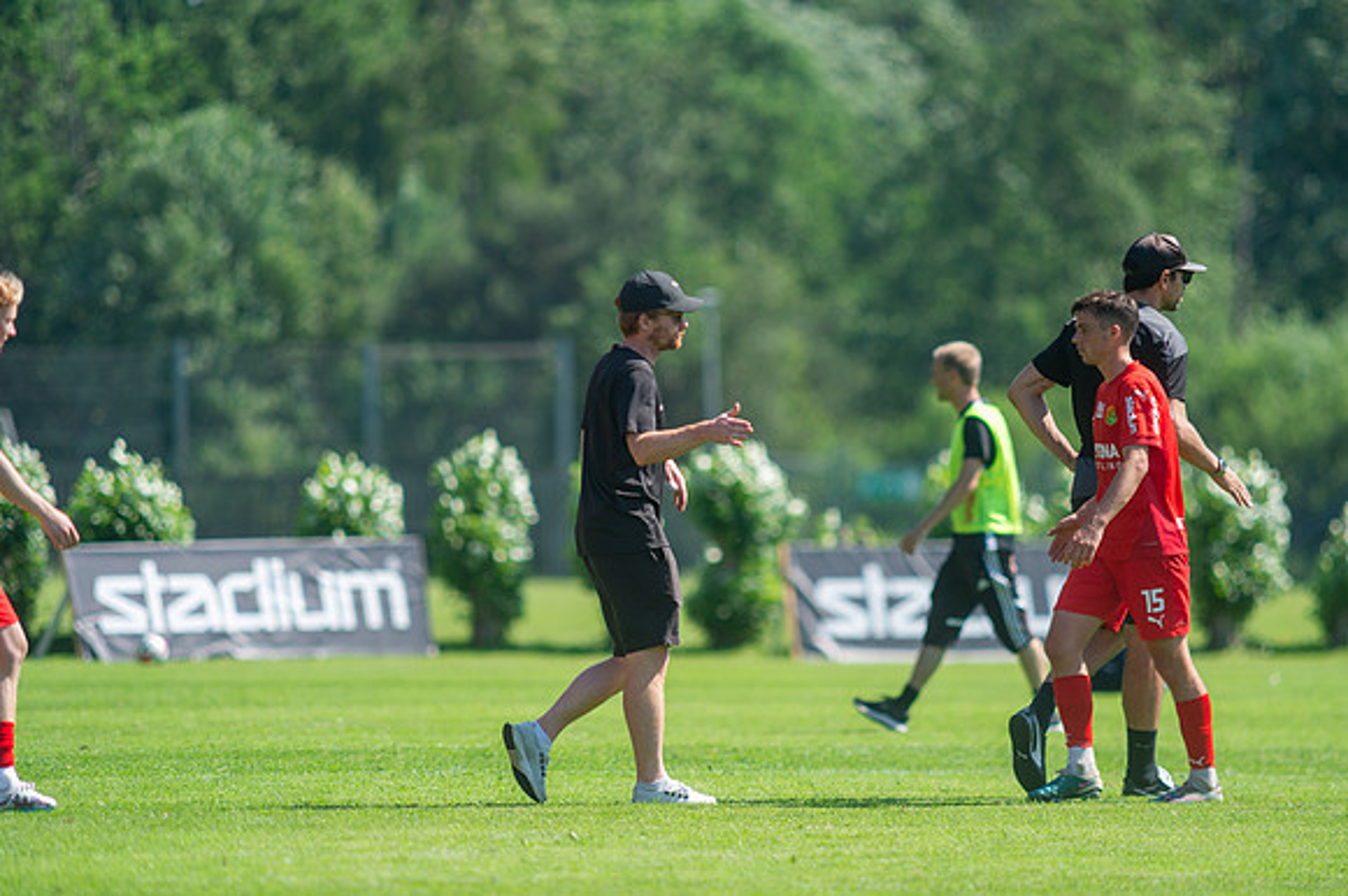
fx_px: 15717
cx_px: 674
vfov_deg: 3.3
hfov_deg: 4.9
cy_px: 448
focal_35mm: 420
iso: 400
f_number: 4
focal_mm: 420
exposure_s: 1/2000
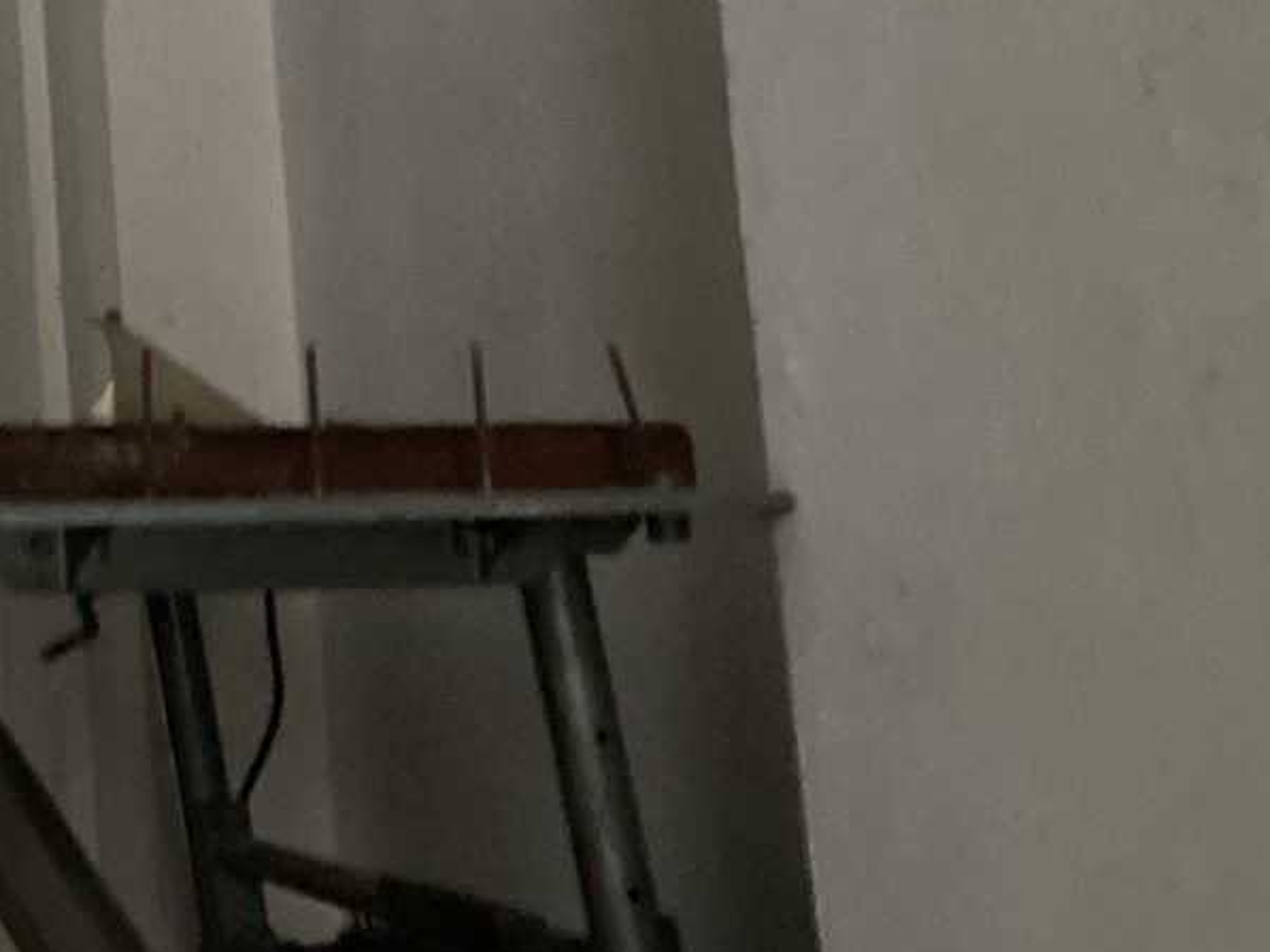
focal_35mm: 90
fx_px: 3303
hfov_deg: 18.7
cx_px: -751
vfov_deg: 16.0
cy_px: -57
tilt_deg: +12.2
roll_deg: +1.4
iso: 640
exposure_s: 1/15
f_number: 1.8
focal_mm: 3.99
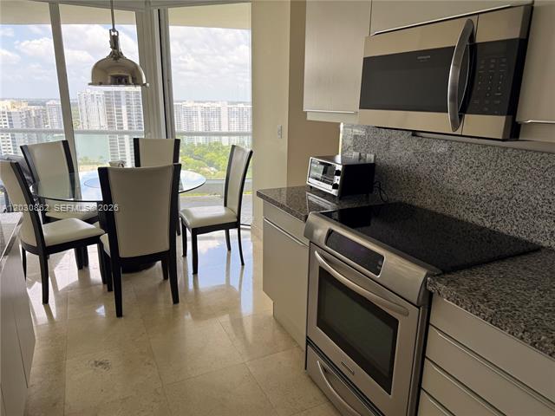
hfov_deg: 71.6
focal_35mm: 24
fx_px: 385
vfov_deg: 56.8
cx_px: 278
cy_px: 208
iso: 100
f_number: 1.78
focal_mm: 6.76
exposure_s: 1/368
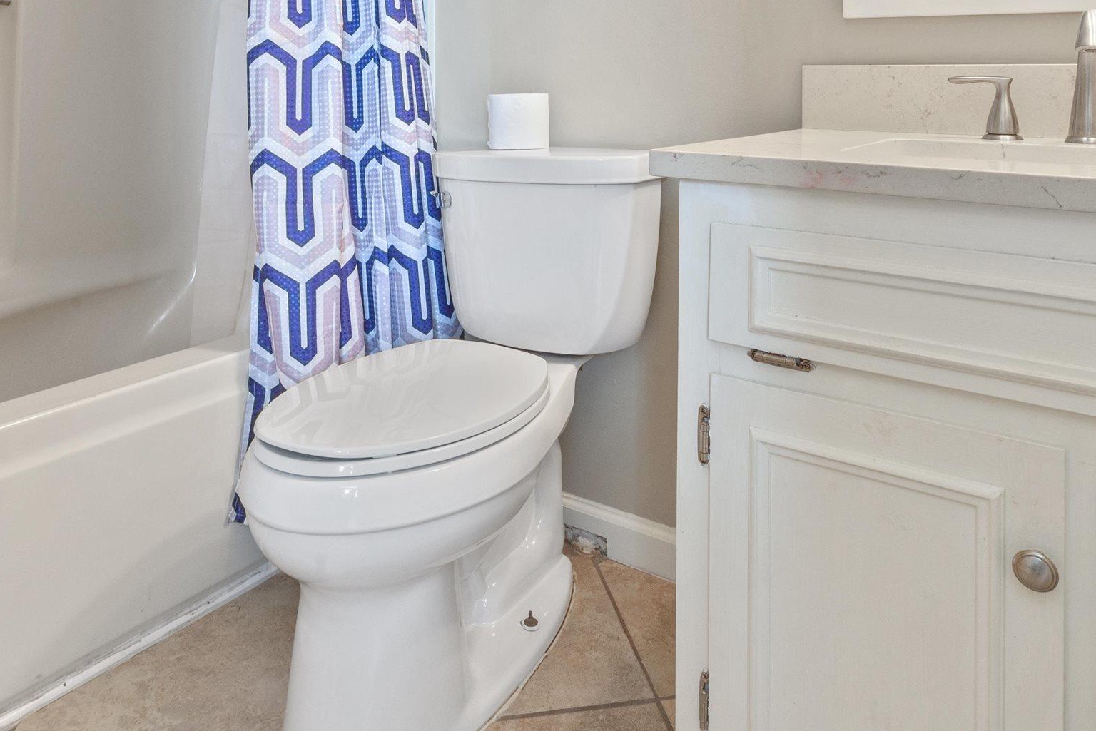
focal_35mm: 28
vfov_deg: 43.2
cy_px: 100
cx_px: 505
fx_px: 853
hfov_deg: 65.4
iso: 320
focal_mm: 14
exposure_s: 1/2.5
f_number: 11
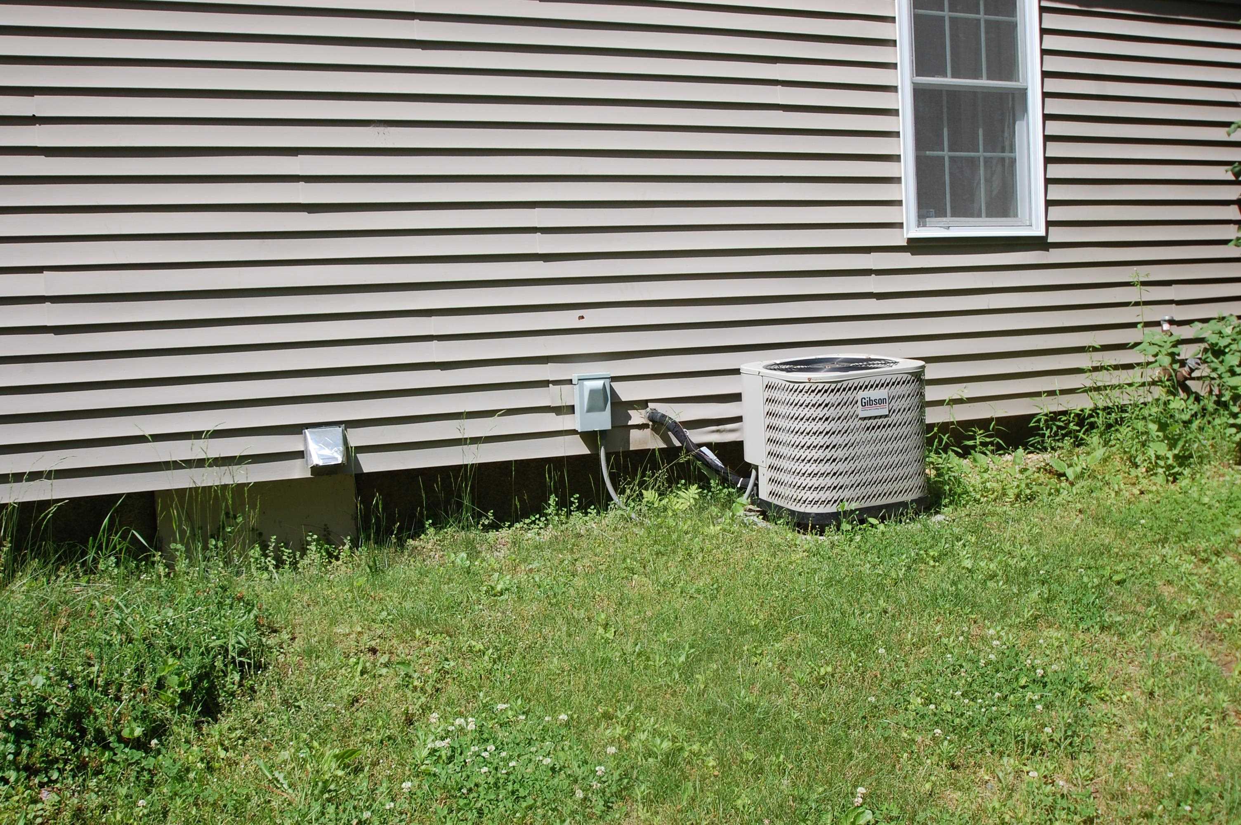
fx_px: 1240
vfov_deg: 36.8
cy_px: 412
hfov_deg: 53.2
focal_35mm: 36
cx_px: 620
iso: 200
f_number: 9
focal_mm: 24
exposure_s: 1/320
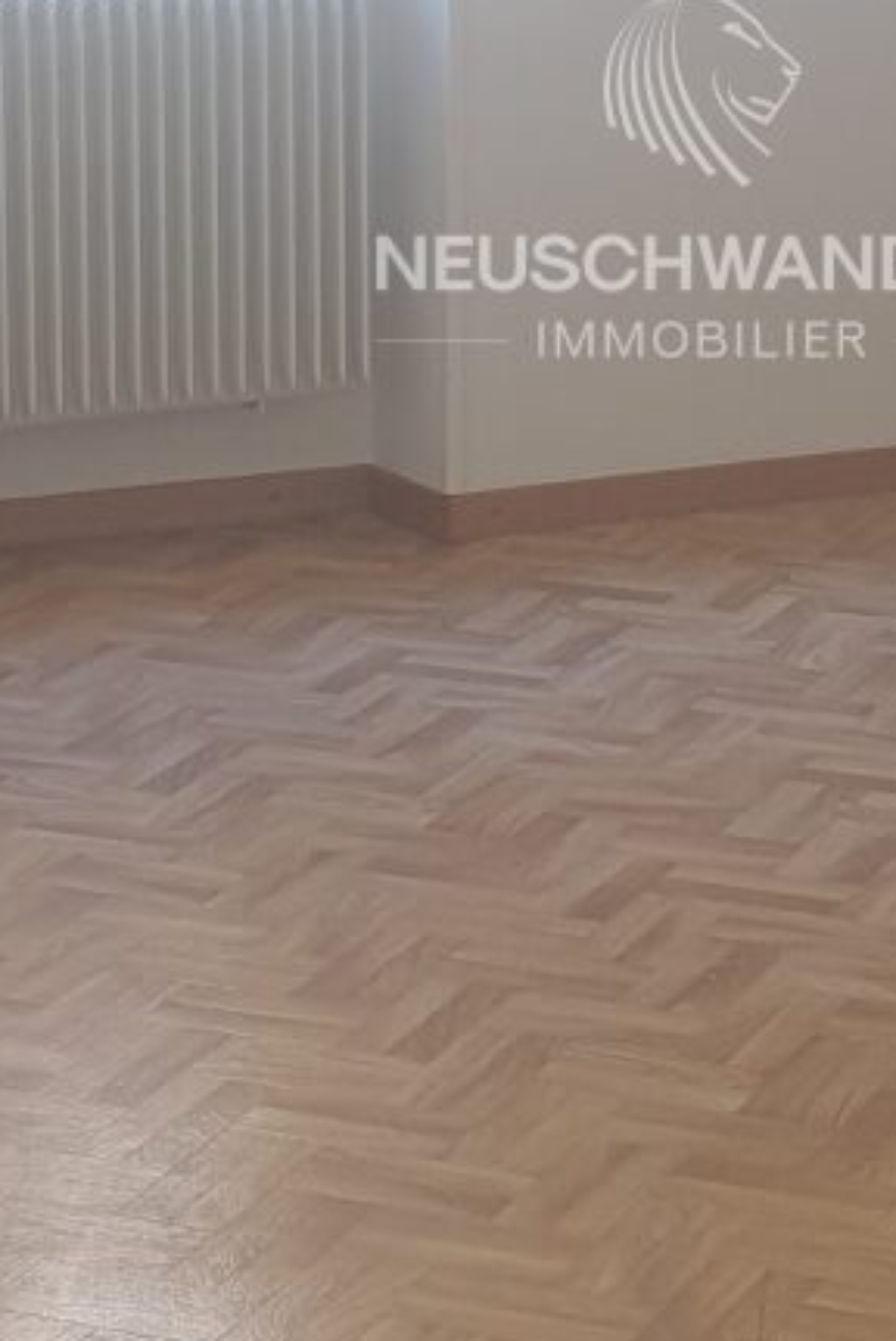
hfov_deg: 11.7
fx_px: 4361
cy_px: 33
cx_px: 703
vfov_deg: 17.1
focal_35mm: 117
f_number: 2.4
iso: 50
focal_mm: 4.3
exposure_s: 1/50
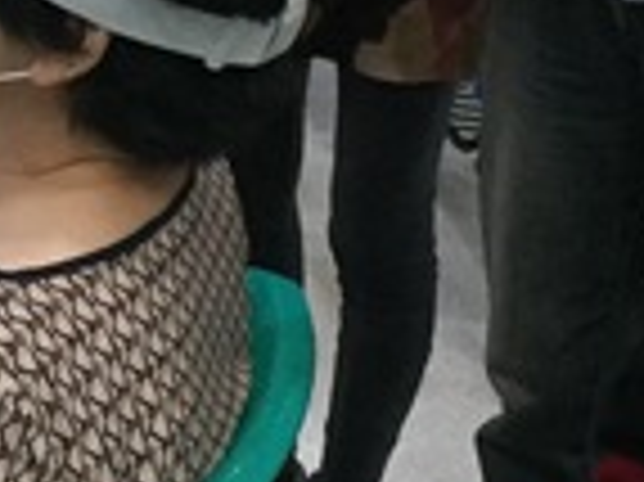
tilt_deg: -13.0
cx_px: -131
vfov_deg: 10.0
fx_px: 2640
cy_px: -295
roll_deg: -2.5
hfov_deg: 13.5
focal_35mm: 142
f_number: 2.2
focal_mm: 4.15
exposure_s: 1/30
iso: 250
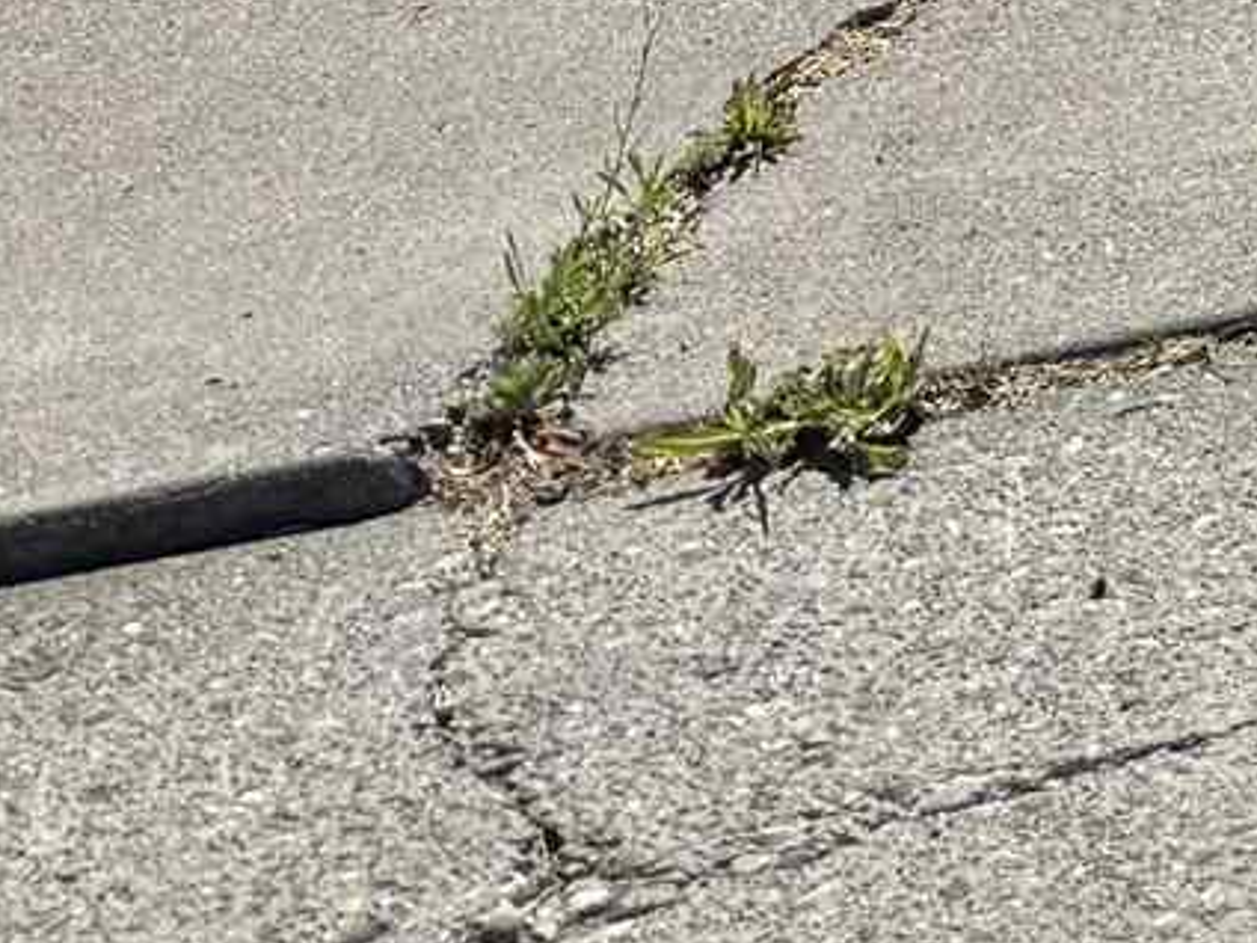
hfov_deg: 9.1
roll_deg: +0.5
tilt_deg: -0.1
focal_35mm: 174
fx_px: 6318
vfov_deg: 7.4
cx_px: 3762
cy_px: -2011
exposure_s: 1/7353
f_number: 1.78
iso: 80
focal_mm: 6.76
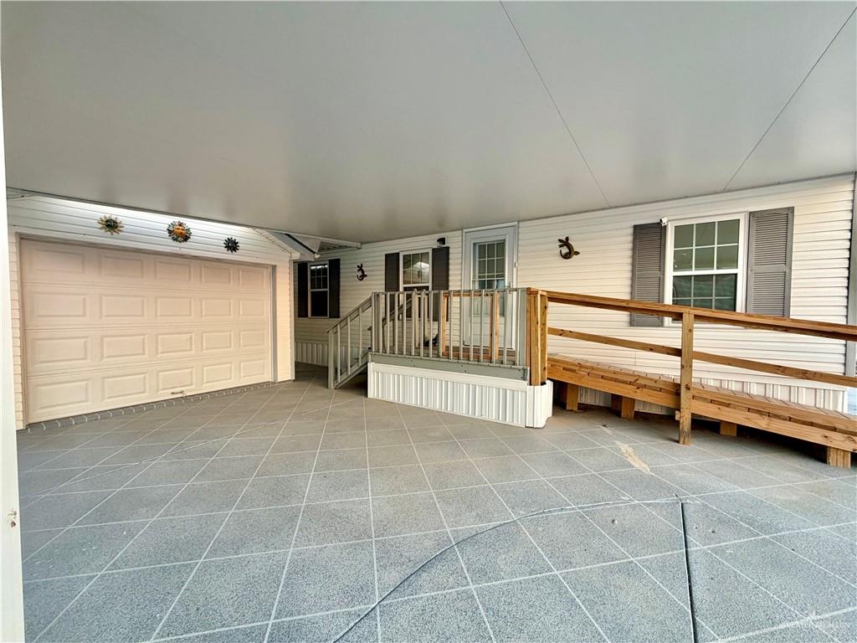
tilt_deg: -2.3
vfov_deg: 85.7
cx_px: 428
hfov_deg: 102.1
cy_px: 322
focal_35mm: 14
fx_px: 347
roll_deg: -0.7
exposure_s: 1/121
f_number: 2.2
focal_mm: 2.22
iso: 200
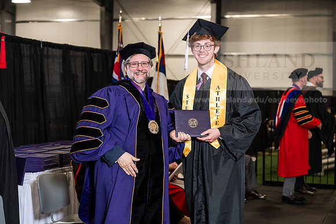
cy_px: 112
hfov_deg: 28.8
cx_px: 168
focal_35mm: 70
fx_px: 653
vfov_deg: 19.5
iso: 1250
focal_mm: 70
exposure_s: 1/200
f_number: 4
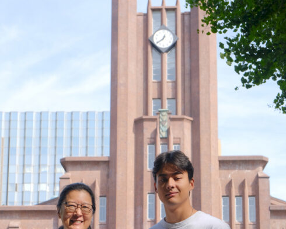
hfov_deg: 26.4
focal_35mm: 72
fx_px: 609
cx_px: 137
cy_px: 224
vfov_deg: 20.6
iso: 400
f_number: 5.6
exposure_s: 1/500
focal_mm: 31.5
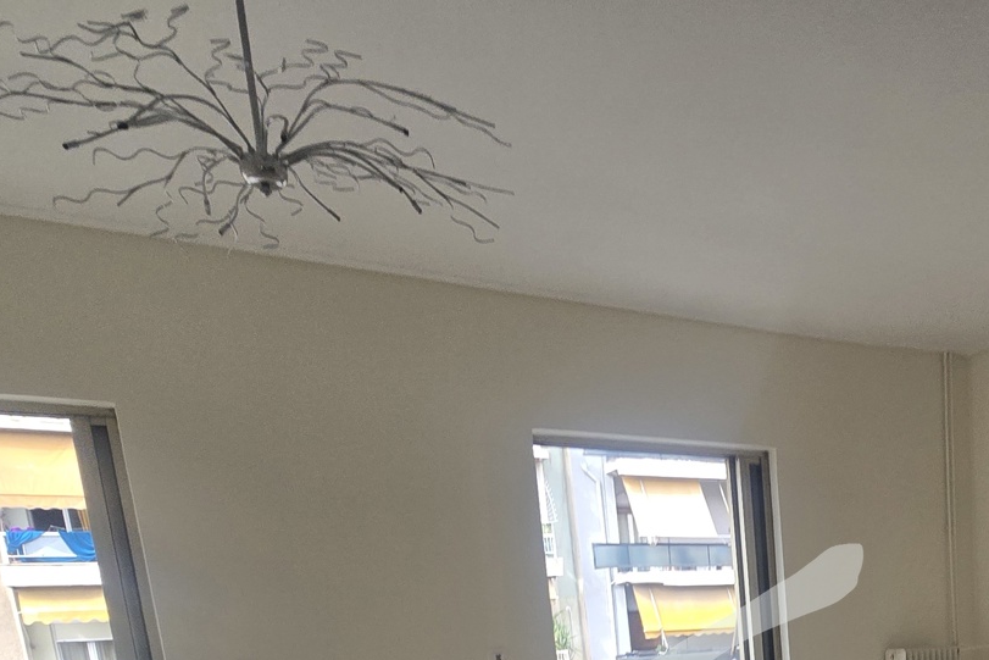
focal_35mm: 32
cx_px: 863
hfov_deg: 52.6
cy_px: 830
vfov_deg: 32.4
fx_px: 879
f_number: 2.2
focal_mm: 2.2
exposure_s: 1/277
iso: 50
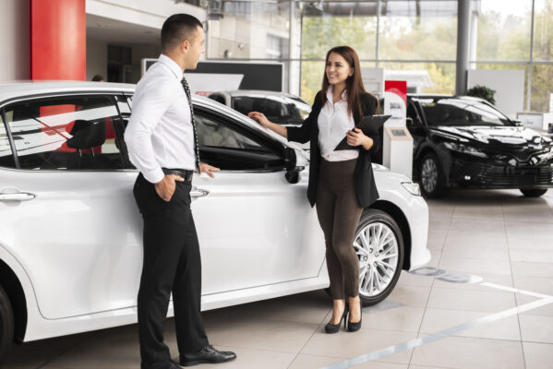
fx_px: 768
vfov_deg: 27.0
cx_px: 276
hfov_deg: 39.6
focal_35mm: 50
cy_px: 184
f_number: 2.5
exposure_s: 1/200
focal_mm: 50
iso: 200
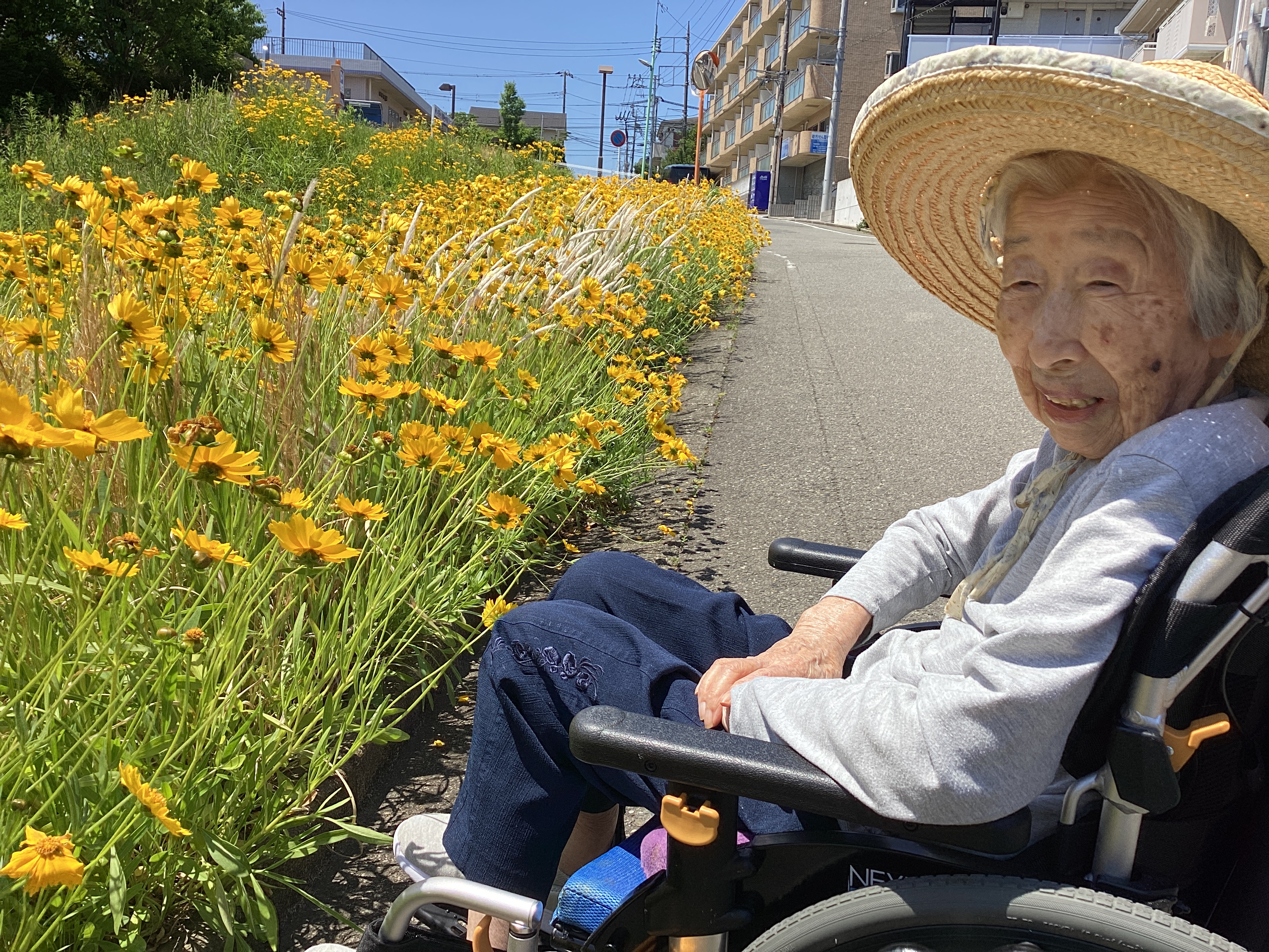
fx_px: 1136
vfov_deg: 45.4
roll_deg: -4.0
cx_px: 634
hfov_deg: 58.4
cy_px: 476
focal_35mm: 31
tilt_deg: -9.4
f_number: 2.4
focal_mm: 3.3
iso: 25
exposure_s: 1/886
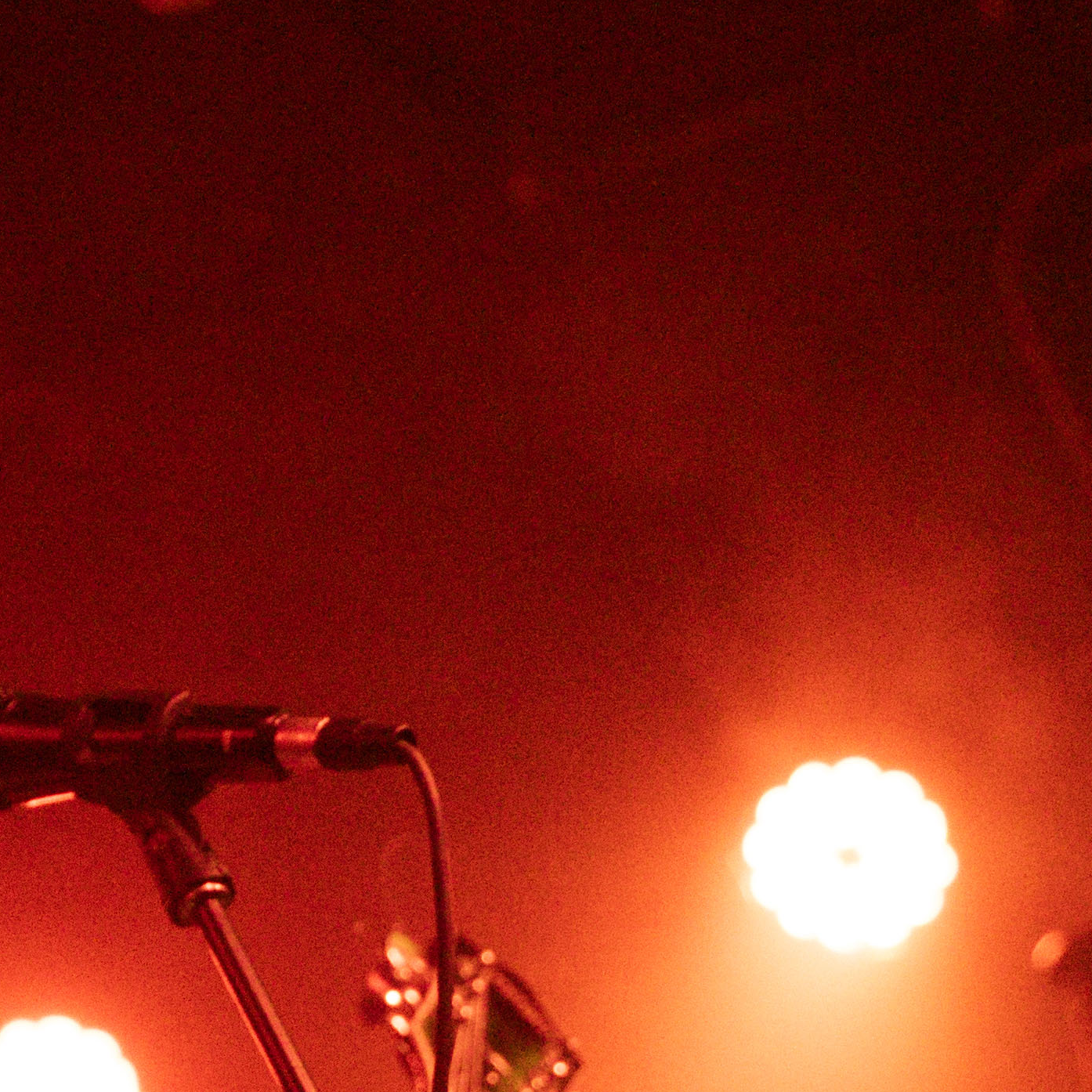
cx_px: -74
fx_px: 5746
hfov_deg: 10.7
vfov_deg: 10.6
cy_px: 1466
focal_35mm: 161
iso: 12800
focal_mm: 44
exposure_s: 1/100
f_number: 2.8
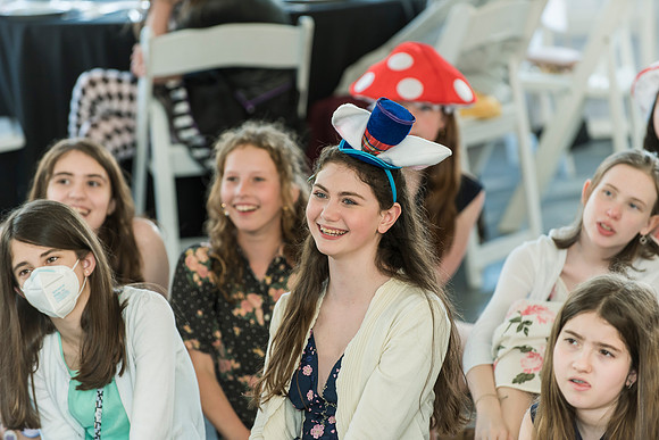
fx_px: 3662
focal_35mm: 200
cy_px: 220
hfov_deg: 10.3
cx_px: 330
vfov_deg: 6.9
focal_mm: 200
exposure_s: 1/160
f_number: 4
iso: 640
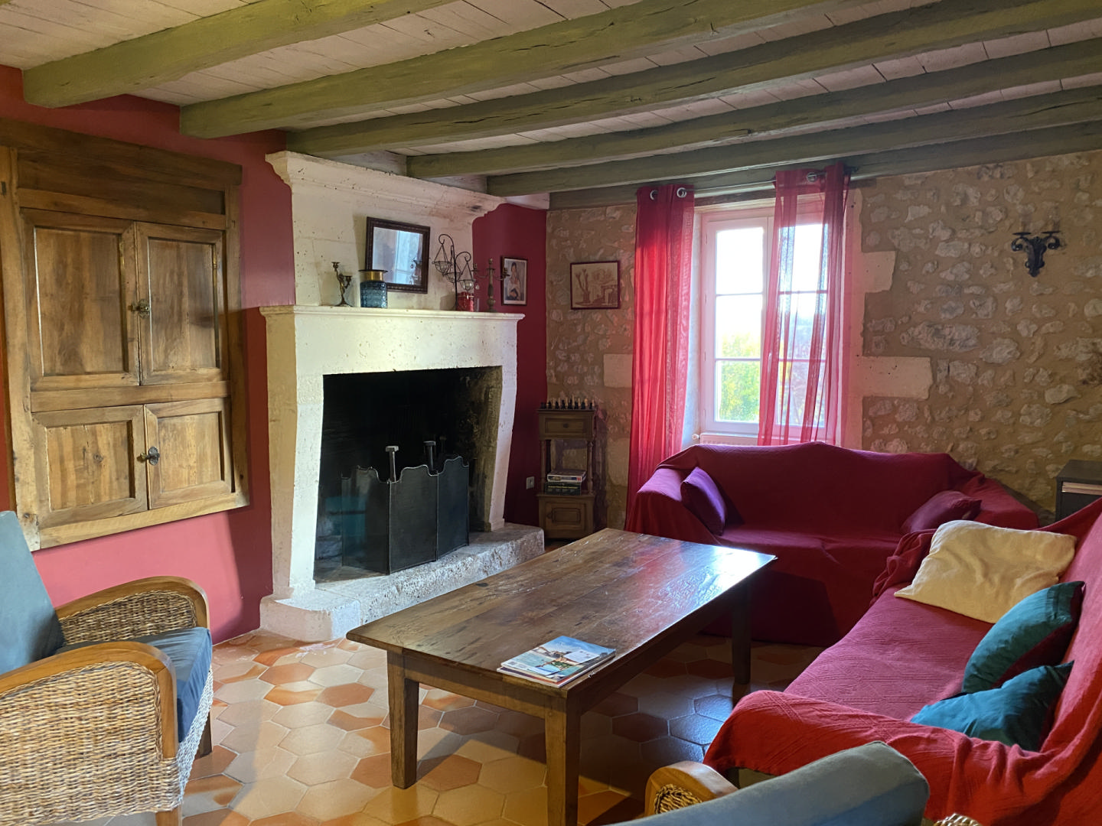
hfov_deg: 67.3
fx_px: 828
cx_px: 551
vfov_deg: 53.1
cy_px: 413
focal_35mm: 26
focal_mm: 4.25
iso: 500
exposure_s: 1/41
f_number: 1.8
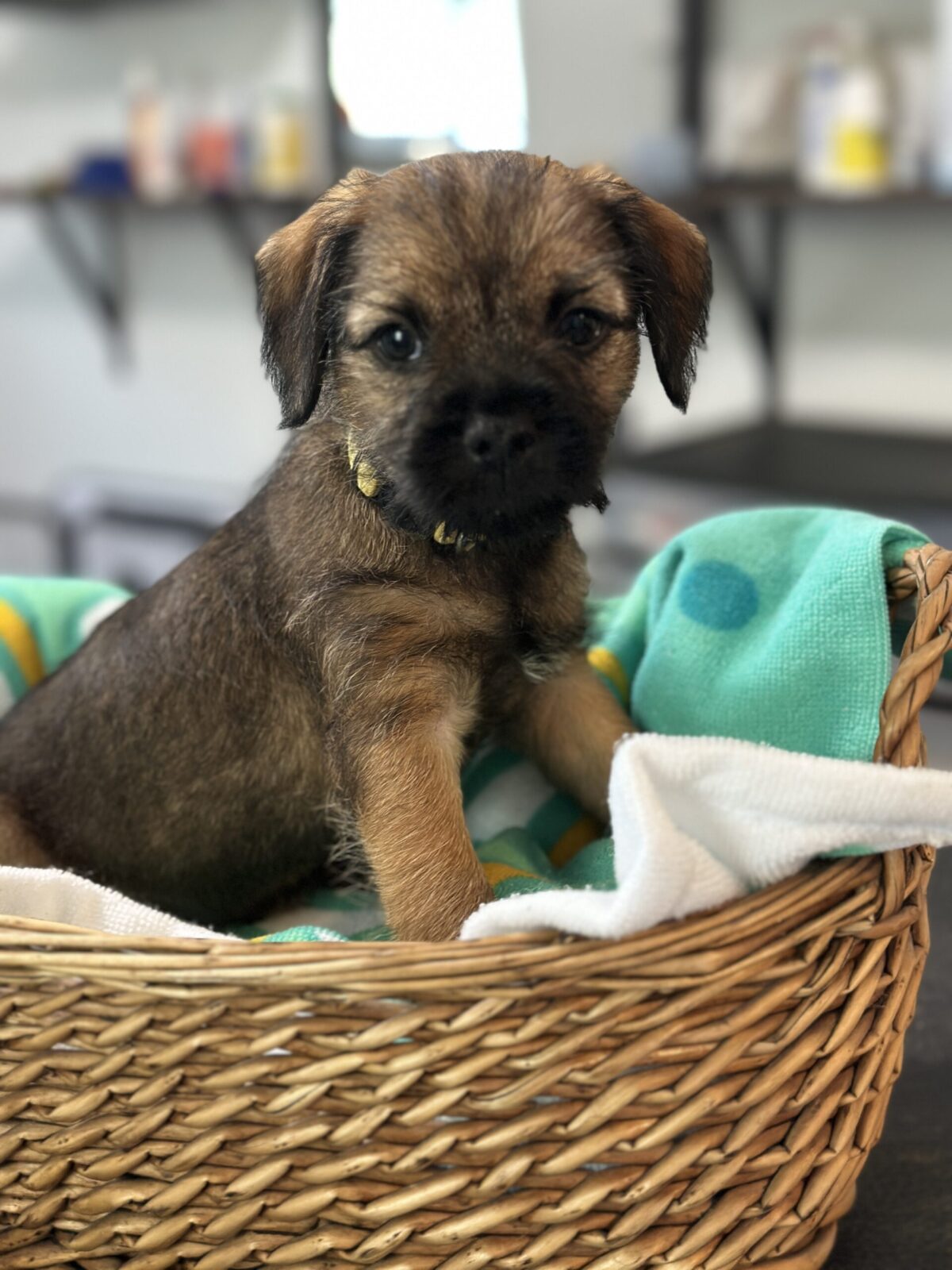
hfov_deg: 30.3
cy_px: 635
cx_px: 476
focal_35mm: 48
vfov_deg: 39.7
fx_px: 1760
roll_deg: +0.1
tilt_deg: -15.8
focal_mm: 6.86
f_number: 1.78
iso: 320
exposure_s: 1/40
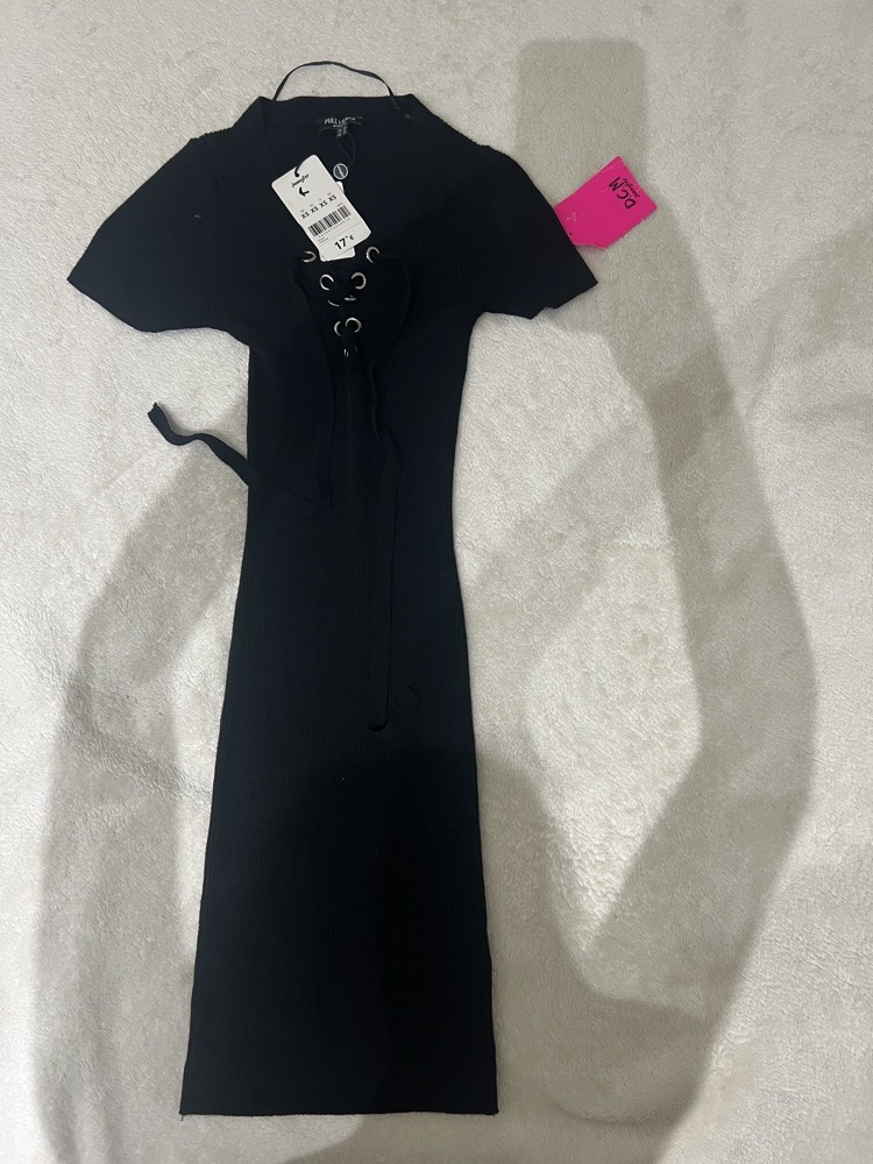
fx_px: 874
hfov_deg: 53.1
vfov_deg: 67.3
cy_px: 582
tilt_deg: -81.2
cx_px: 436
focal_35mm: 26
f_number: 1.5
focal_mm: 5.7
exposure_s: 1/50
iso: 160
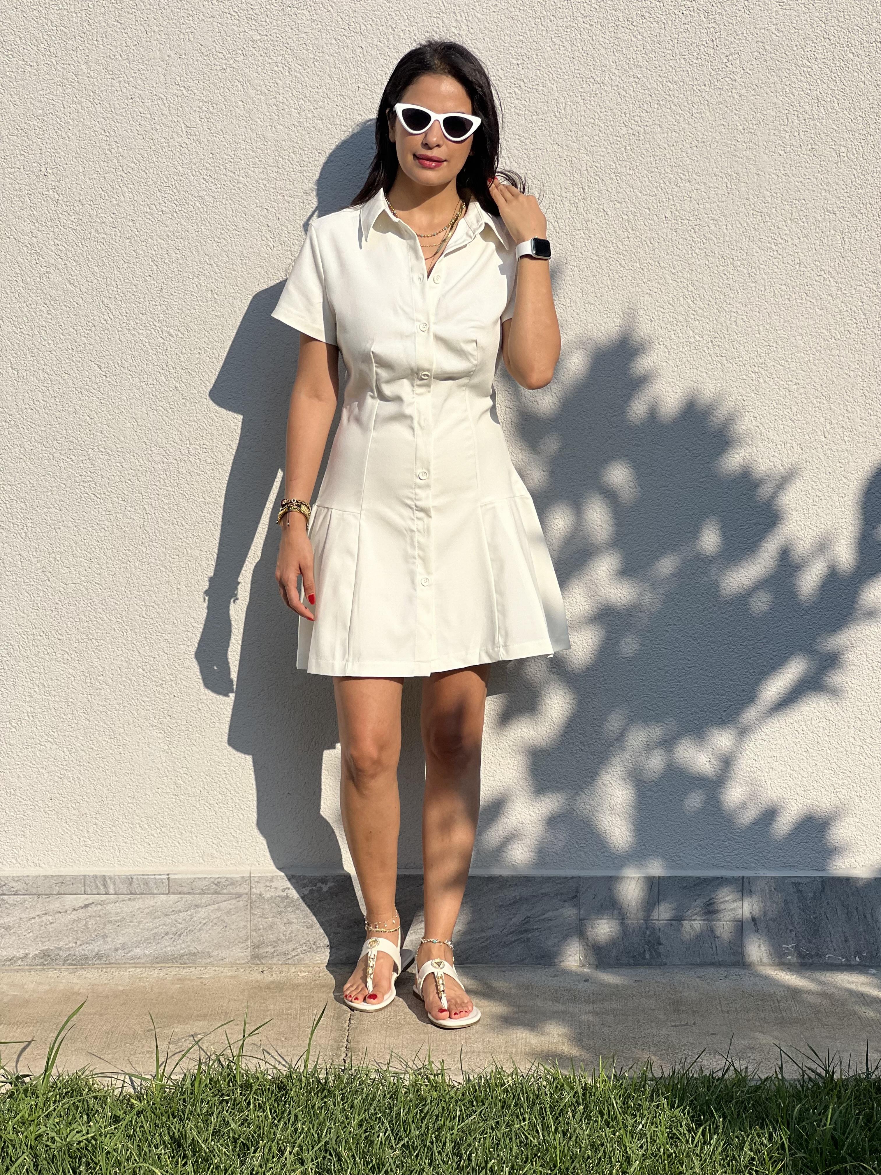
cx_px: 440
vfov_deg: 25.3
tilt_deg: -6.5
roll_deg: -0.1
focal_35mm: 77
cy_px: 588
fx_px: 2613
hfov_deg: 19.1
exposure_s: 1/1064
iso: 32
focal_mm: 9
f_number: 2.8
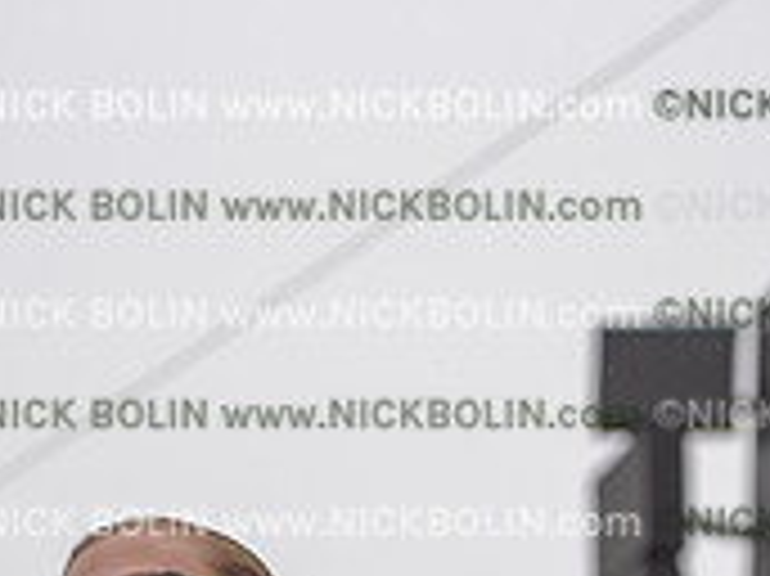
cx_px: 293
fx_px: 4357
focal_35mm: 196
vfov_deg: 7.5
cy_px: 835
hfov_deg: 10.1
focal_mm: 60
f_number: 3.5
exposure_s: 1/1600
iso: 250
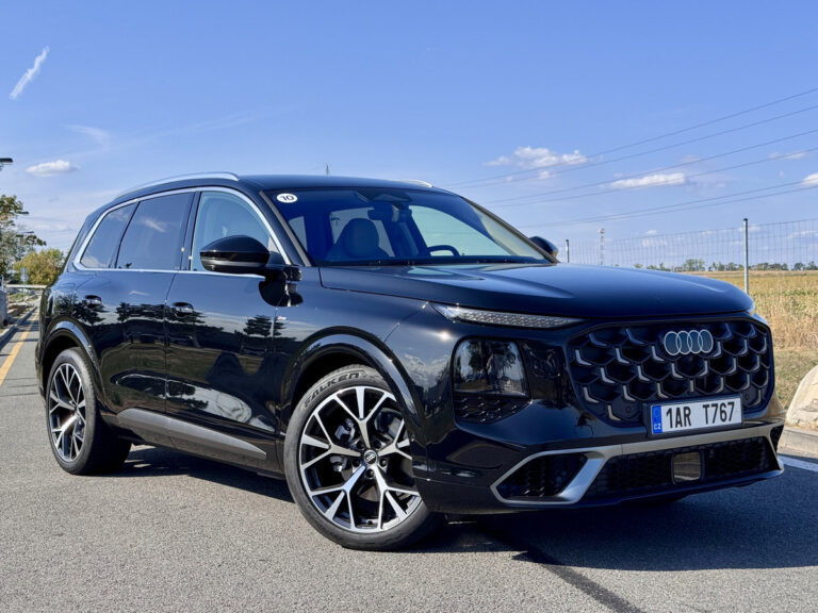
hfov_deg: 39.7
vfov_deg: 30.3
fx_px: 1134
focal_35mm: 48
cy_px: 306
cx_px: 409
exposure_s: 1/3425
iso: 64
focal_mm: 6.76
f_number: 1.78
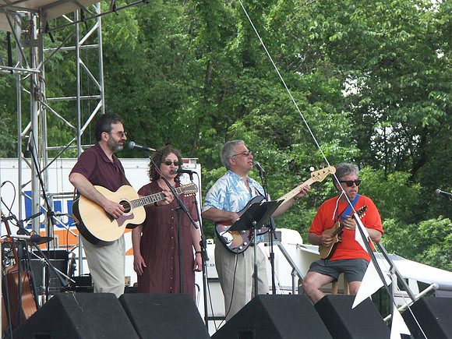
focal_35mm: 200
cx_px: 226
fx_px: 2612
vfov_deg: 7.4
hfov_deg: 9.9
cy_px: 170
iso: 100
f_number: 5
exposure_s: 1/250
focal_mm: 50.69
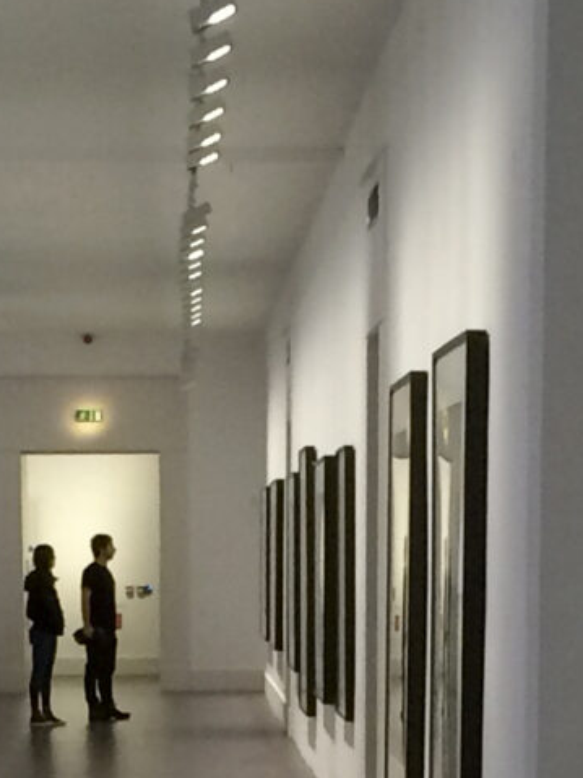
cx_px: 278
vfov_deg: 12.0
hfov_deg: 9.6
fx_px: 3482
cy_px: 1290
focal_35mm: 155
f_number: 2.2
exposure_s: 1/30
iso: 80
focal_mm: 4.15
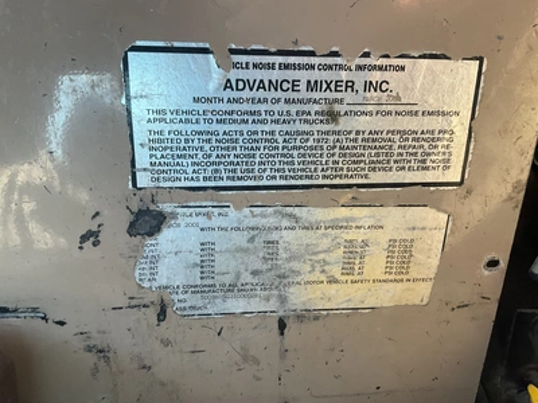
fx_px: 451
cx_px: 269
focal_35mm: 29
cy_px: 202
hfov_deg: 61.7
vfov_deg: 48.2
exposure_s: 1/94
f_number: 1.8
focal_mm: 3
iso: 64
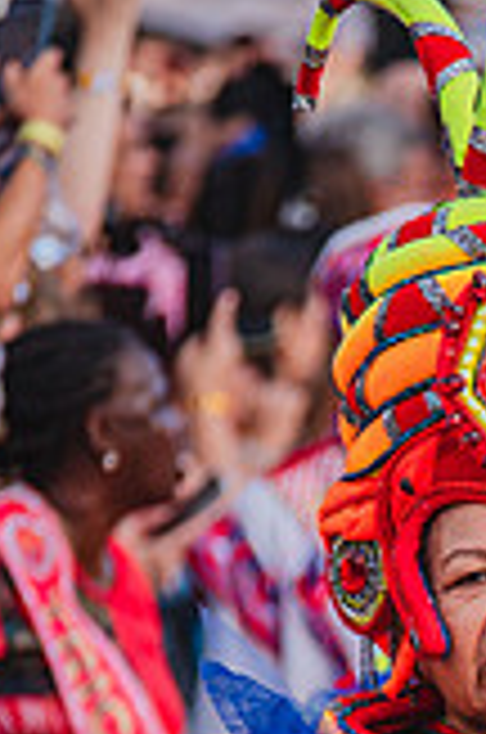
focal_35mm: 830
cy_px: 793
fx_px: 16878
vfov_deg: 2.5
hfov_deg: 1.6
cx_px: 641
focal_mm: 300
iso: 640
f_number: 5.6
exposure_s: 1/1600
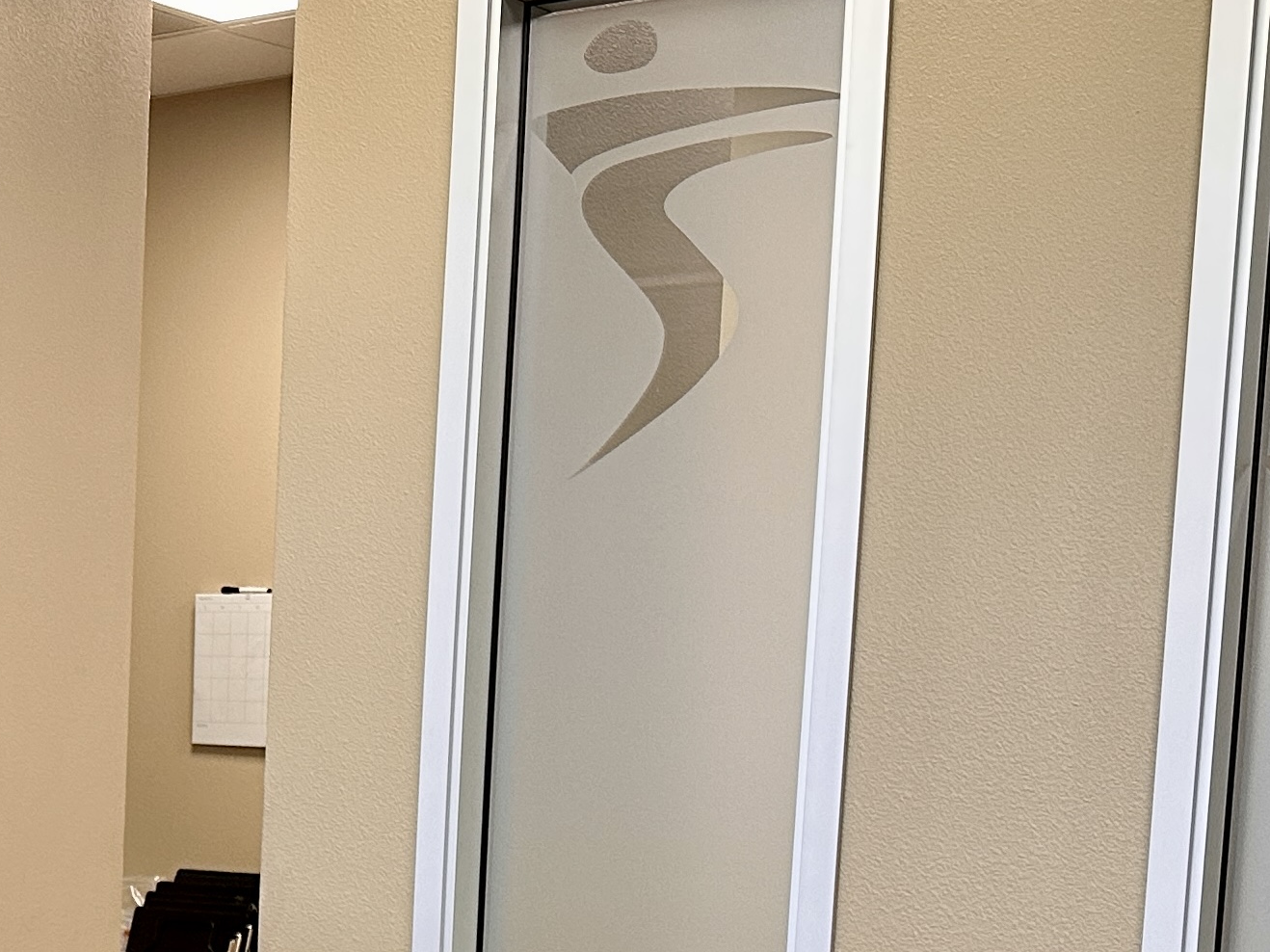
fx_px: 2531
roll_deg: -0.8
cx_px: -132
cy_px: 1072
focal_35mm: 69
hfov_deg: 26.0
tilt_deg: -7.1
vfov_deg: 20.2
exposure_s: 1/120
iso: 200
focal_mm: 6.86
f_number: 1.78
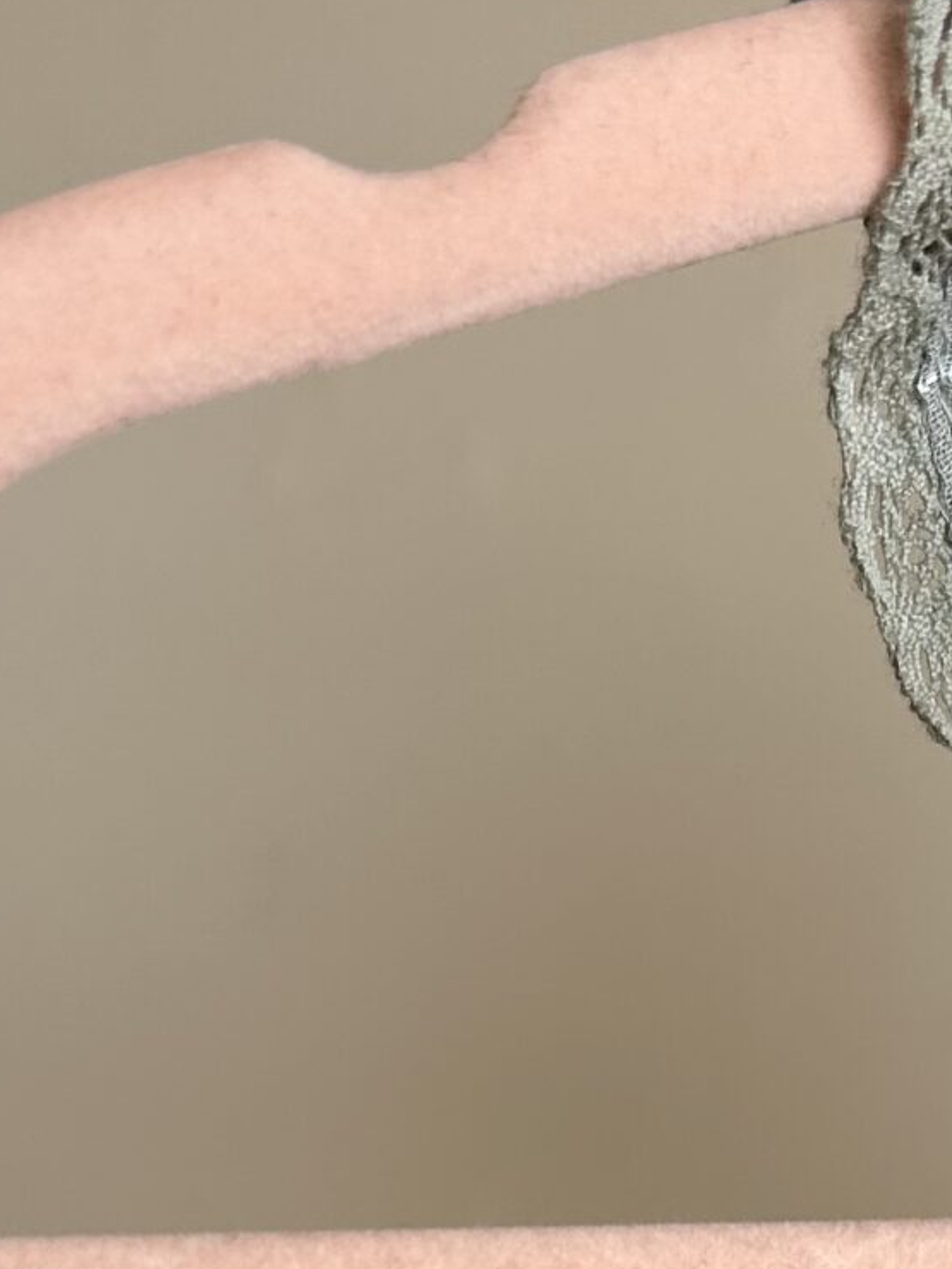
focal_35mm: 90
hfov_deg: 16.3
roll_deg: -0.1
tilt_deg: -6.9
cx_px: 775
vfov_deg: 20.1
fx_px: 3300
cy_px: 1624
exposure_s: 1/135
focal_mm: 5.7
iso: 32
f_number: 1.5
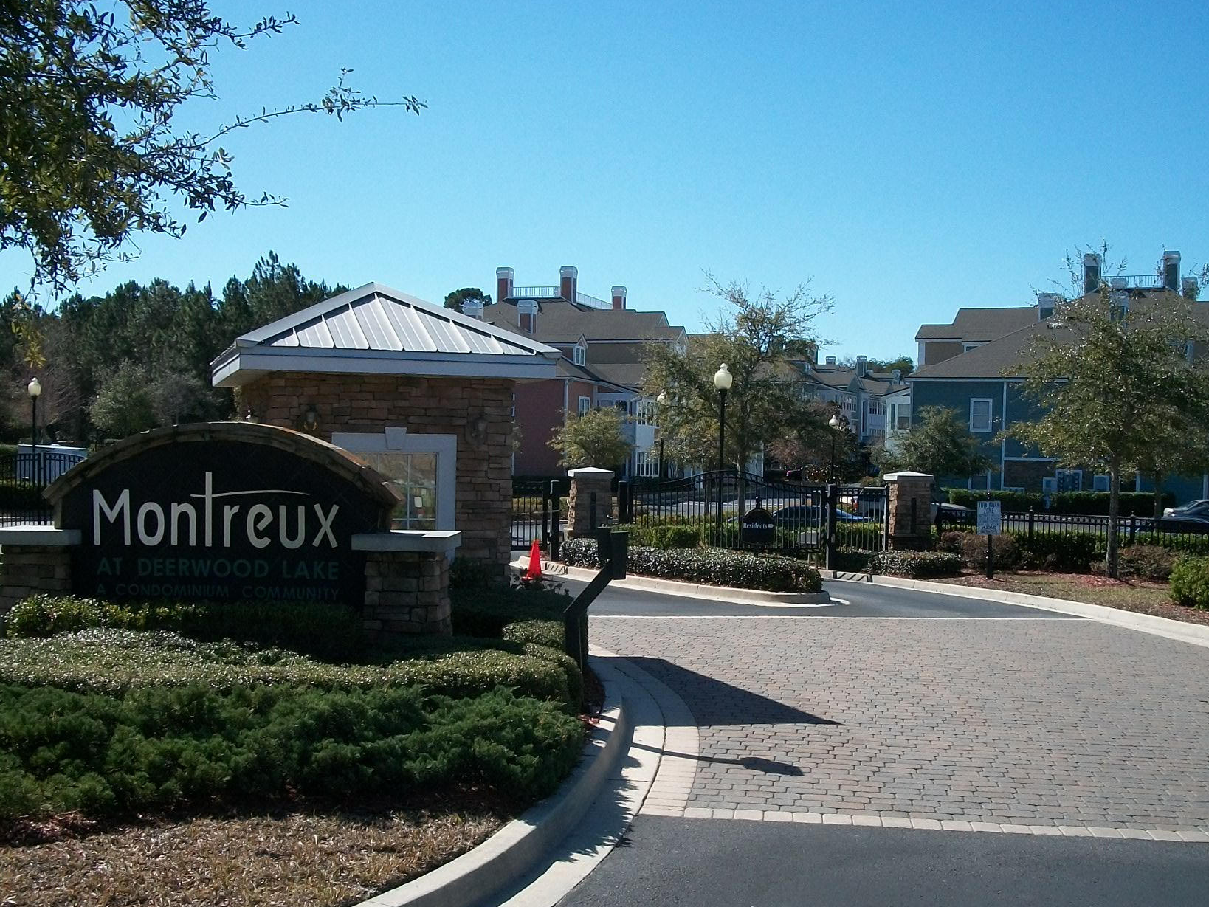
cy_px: 535
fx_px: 1397
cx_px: 626
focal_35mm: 40
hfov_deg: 46.8
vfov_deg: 35.9
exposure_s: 1/400
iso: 80
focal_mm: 5.7
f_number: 5.5
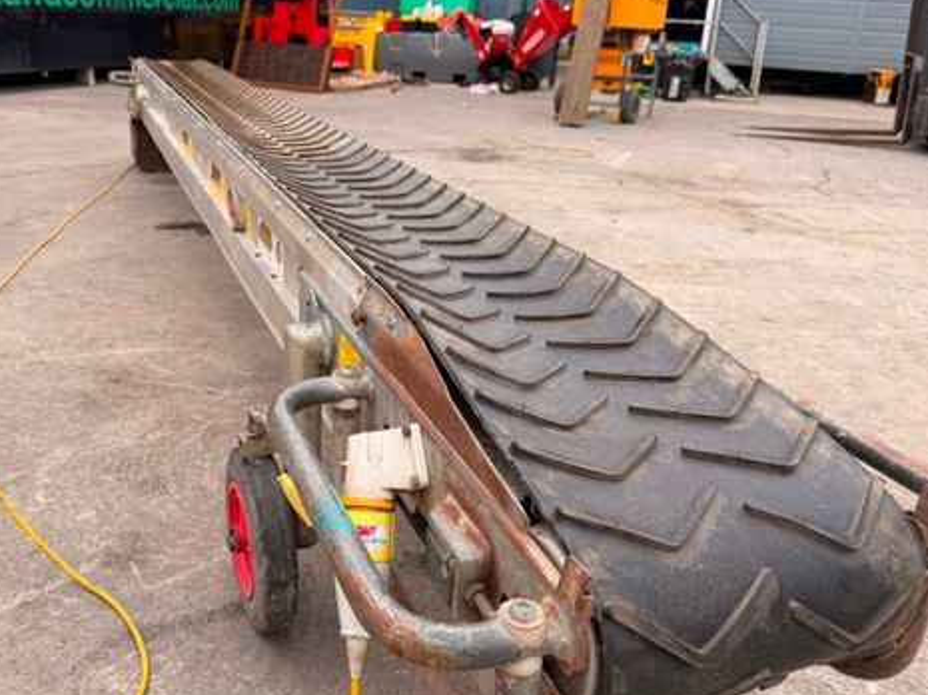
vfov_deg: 45.3
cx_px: 391
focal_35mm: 31
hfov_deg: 58.1
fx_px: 830
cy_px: 308
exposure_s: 1/1005
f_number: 1.78
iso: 80
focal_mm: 6.76
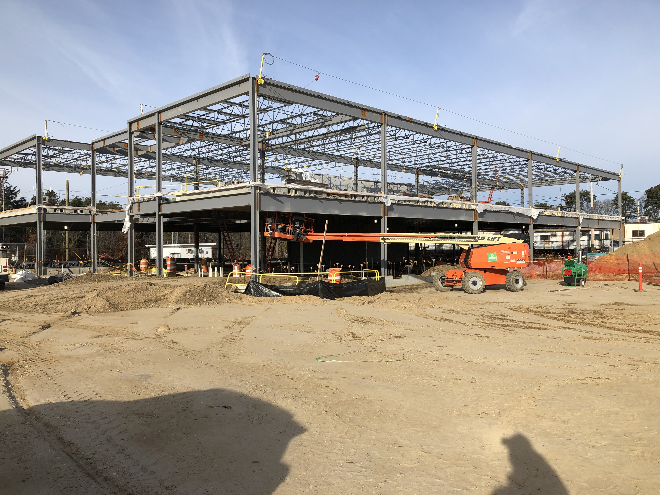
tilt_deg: -2.2
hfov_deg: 63.4
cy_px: 248
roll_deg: +1.4
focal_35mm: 28
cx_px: 330
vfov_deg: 49.7
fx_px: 534
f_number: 1.8
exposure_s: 1/2114
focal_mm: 3.99
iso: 20
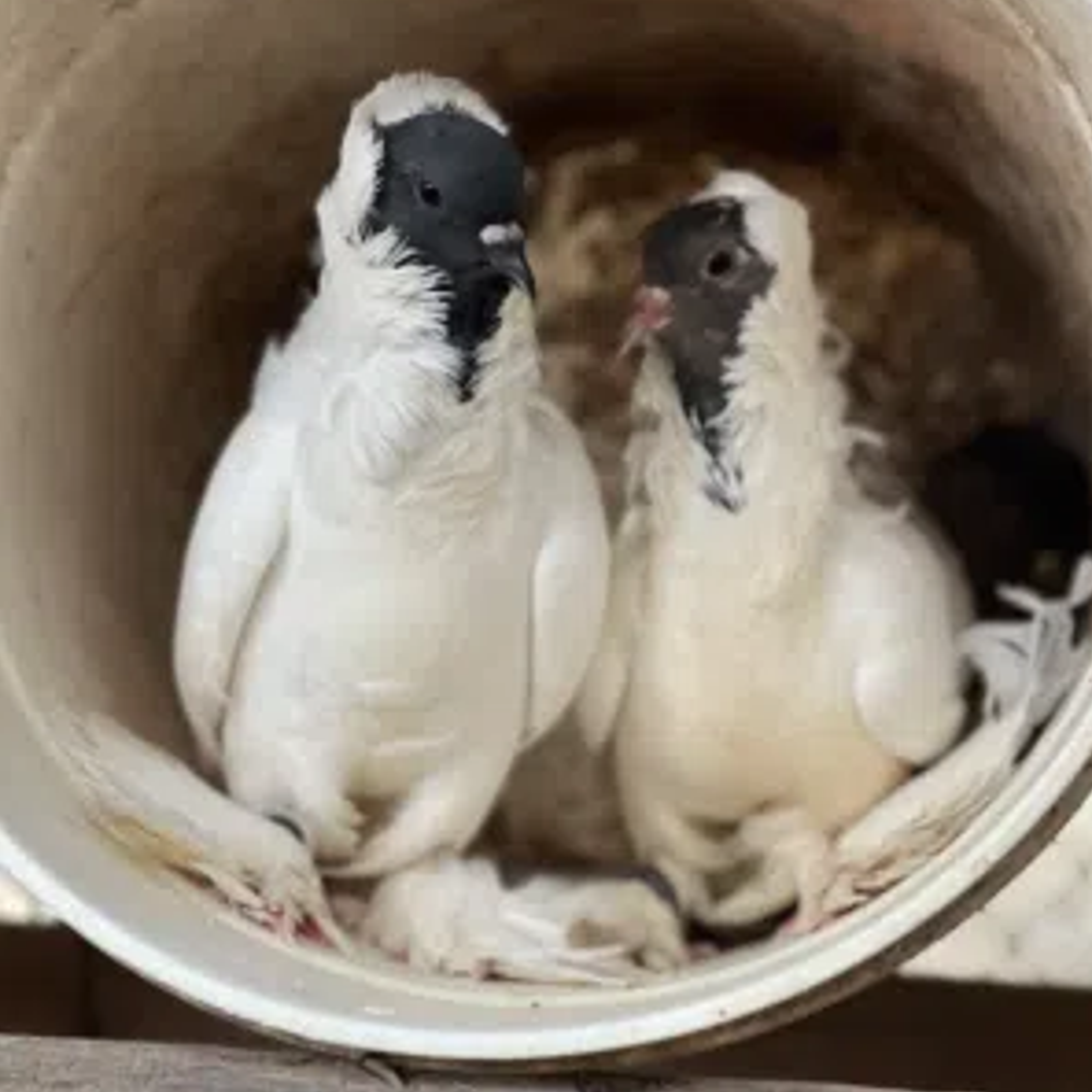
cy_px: 505
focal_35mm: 92
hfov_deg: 18.9
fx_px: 3284
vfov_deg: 18.9
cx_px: 550
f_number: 2.8
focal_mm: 9
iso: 250
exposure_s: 1/67
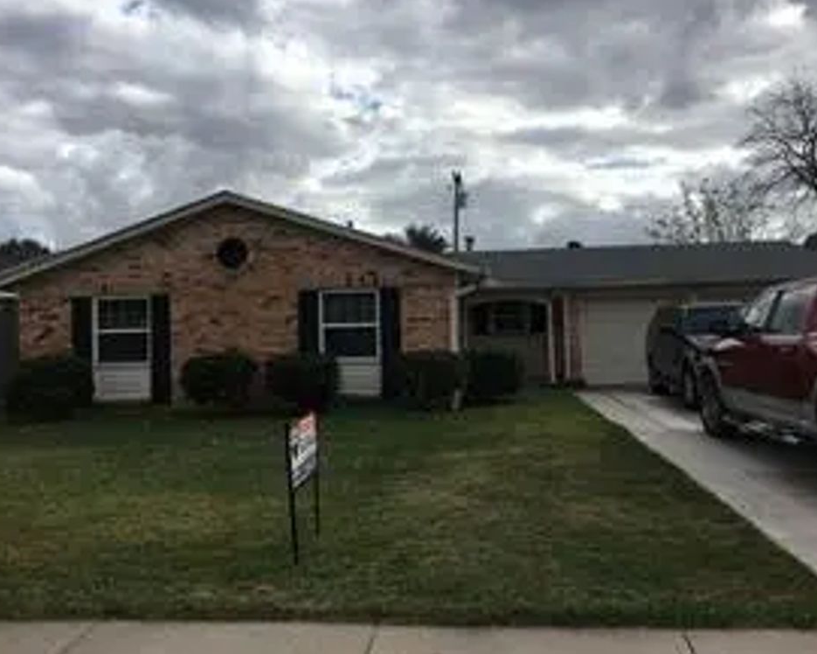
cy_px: 320
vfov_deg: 47.1
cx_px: 394
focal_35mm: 31
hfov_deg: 57.2
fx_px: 750
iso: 25
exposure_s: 1/1637
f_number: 2.2
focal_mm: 4.15
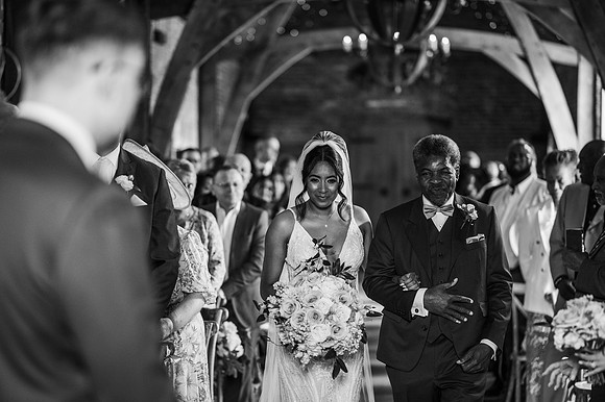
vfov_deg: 16.1
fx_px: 1428
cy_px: 201
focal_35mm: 85
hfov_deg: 23.9
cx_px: 302
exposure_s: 1/200
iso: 720
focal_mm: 85
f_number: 1.8
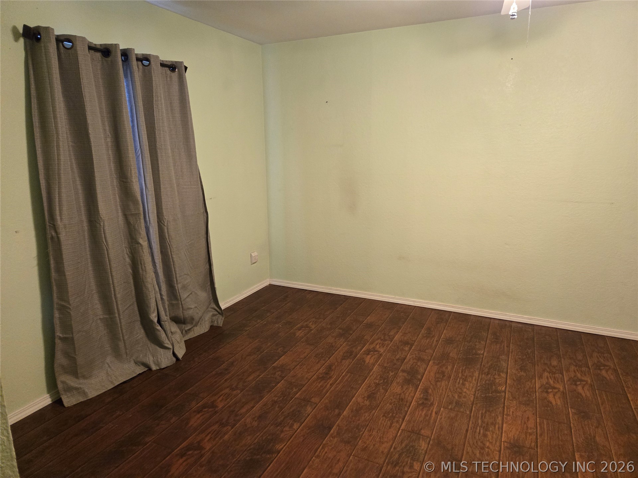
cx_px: 319
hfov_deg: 73.9
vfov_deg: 58.9
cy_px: 239
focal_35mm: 23
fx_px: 424
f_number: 1.8
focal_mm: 5.4
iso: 1000
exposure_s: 1/120
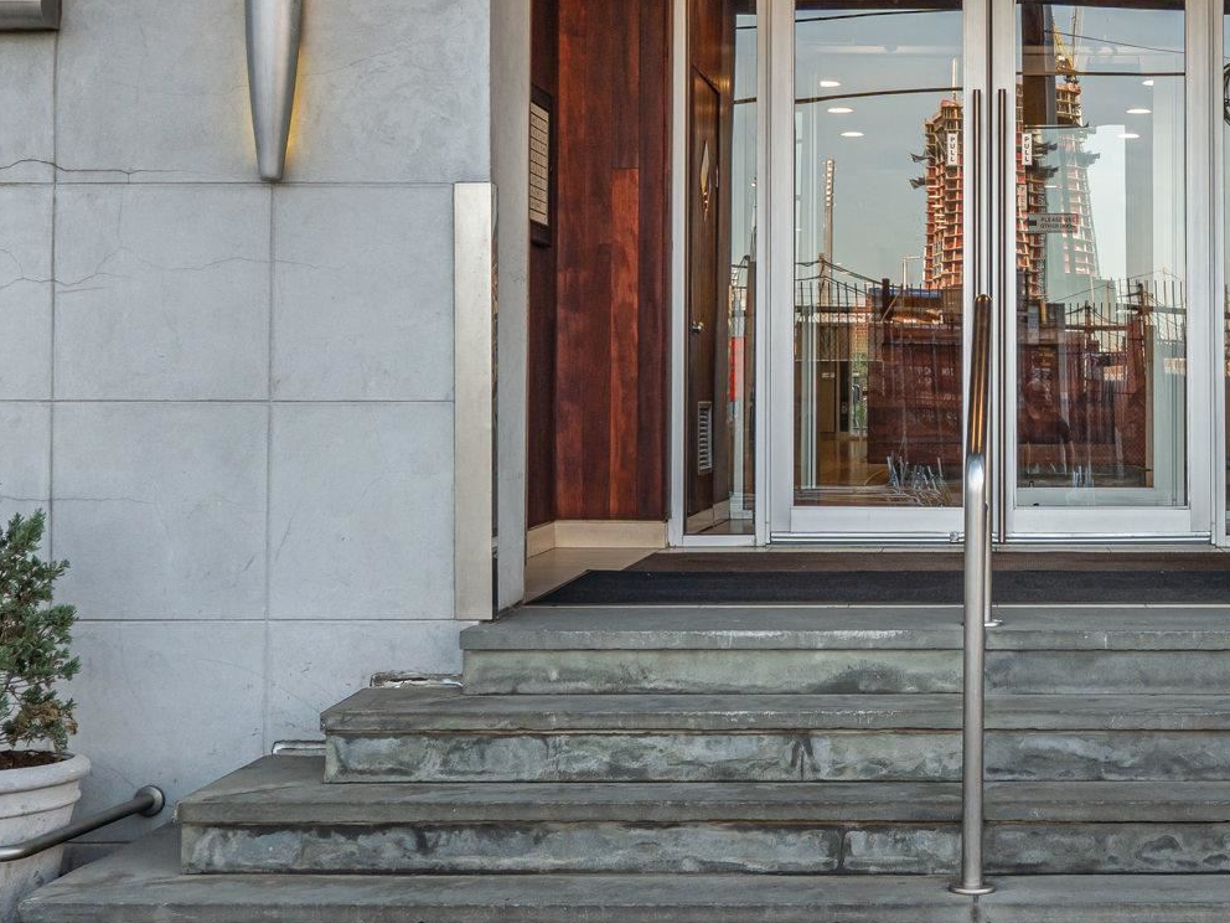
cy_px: 314
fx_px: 2239
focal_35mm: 63
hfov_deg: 29.9
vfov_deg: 23.2
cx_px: 998
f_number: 9
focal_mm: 26
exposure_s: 1/60
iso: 250
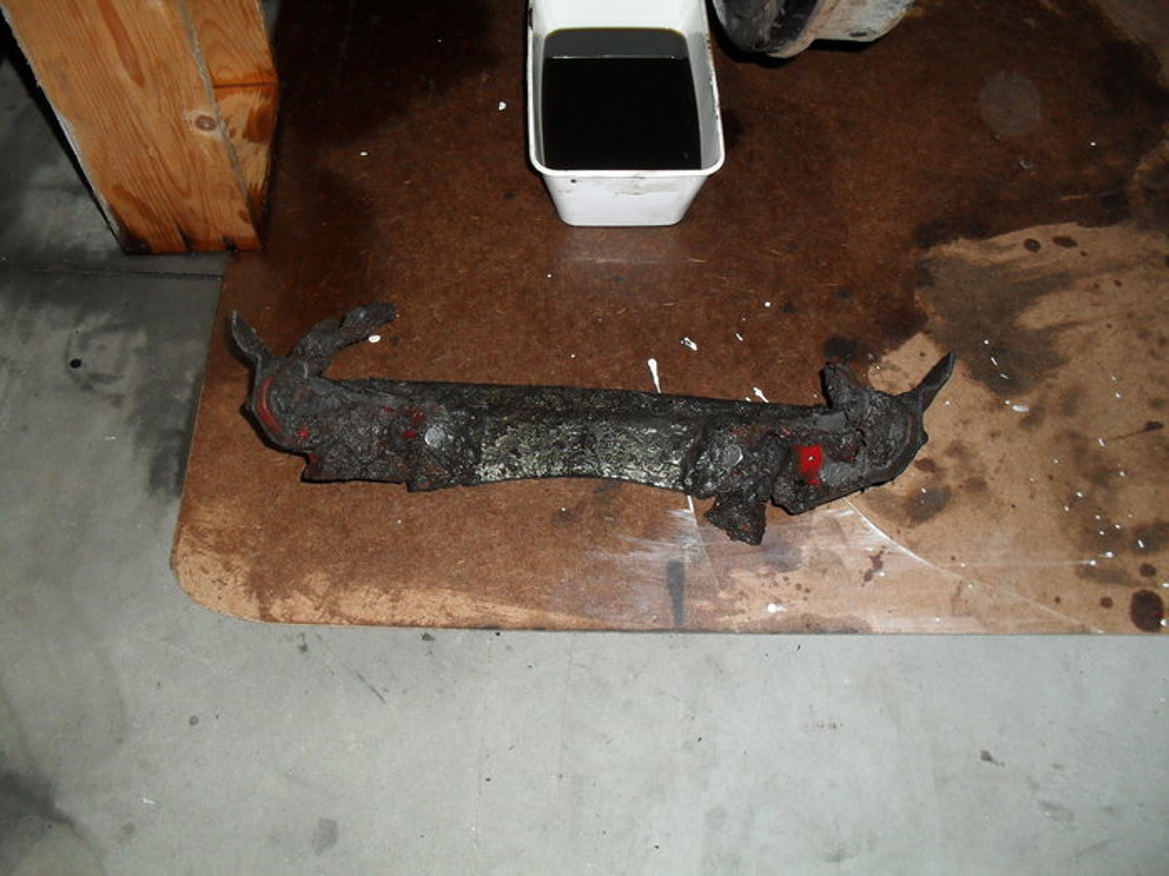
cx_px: 584
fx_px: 1182
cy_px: 438
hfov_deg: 52.6
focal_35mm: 35
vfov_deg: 40.7
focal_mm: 6.3
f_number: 3.2
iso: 200
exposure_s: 1/45
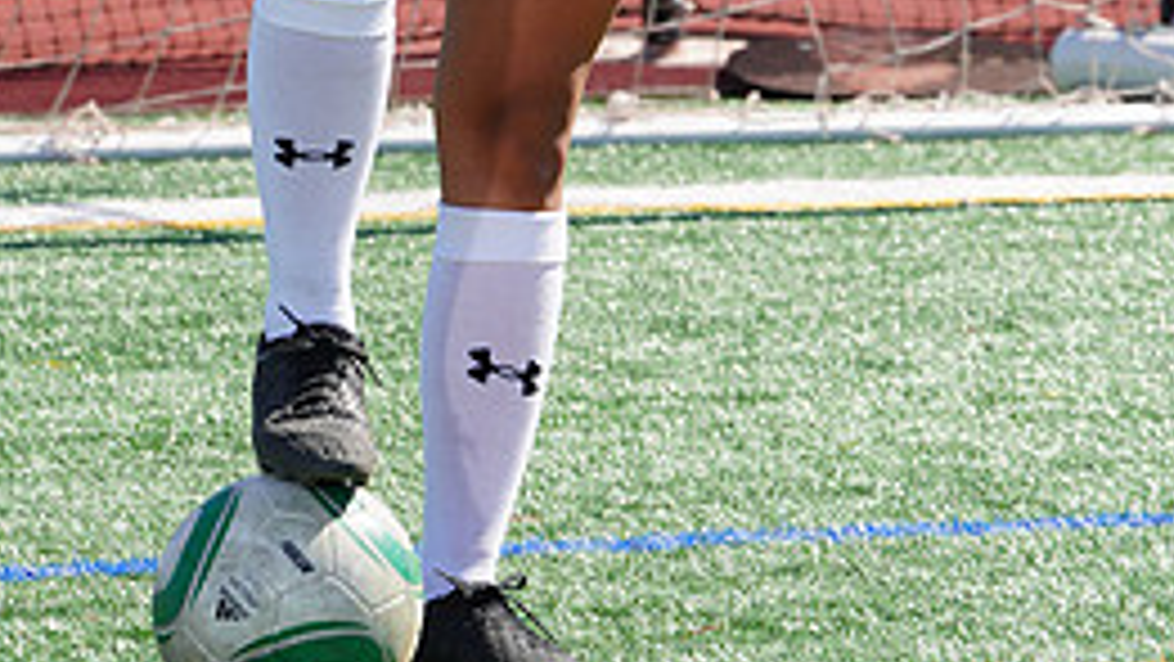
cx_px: 540
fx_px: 15601
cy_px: -261
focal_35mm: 501
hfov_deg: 4.3
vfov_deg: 2.4
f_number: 11
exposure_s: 1/250
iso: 200
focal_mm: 215
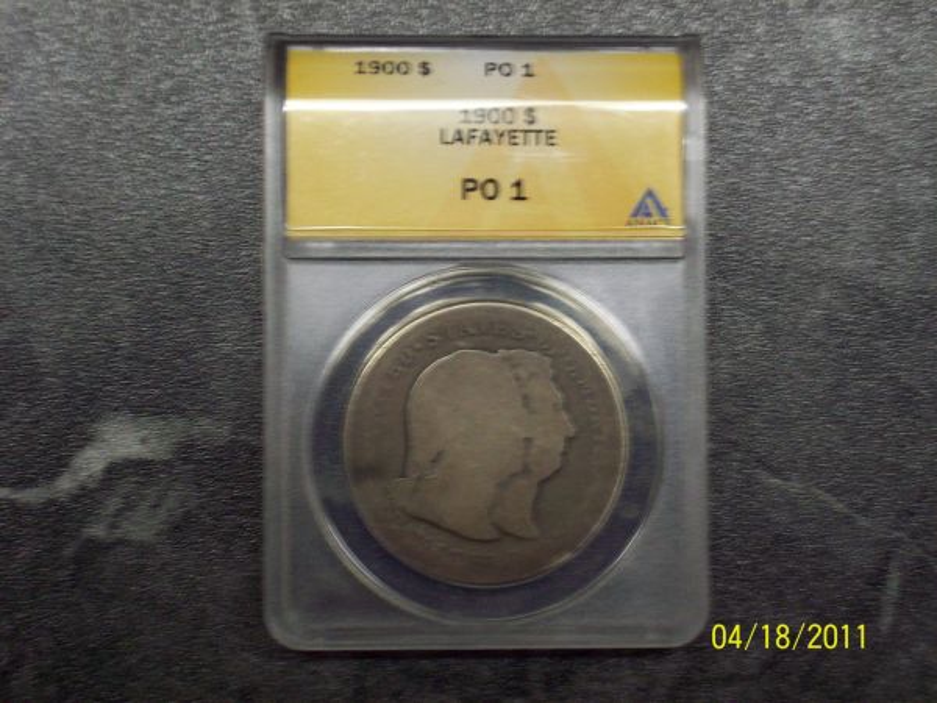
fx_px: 2084
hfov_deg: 25.3
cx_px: 468
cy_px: 352
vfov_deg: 19.1
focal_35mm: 77
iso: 160
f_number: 4.2
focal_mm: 12.8
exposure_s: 1/13
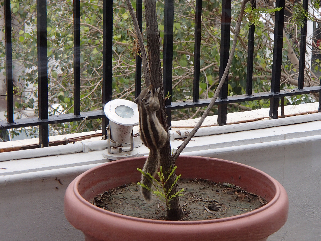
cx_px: 160
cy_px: 120
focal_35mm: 96
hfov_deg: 20.4
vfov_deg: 15.4
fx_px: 890
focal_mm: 17.22
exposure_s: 1/125
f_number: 4.8
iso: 200
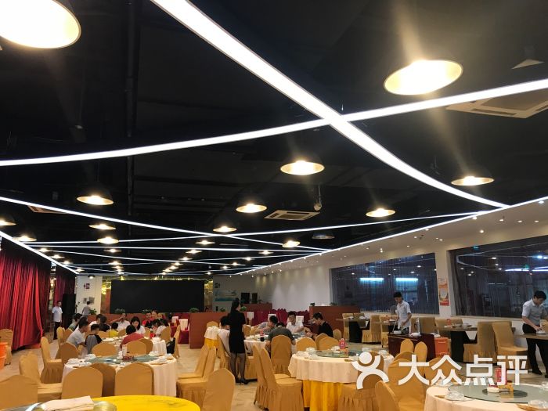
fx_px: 443
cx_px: 274
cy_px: 206
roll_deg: +0.4
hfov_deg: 63.4
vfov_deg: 49.7
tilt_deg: +12.4
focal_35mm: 28
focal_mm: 3.99
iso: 32
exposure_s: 1/33
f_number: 1.8
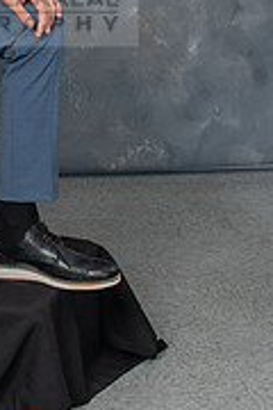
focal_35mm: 142
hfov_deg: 9.4
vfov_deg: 13.8
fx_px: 1615
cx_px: -158
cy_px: -149
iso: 200
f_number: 5.6
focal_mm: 29
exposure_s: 1/160
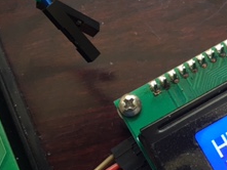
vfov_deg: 17.4
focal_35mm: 84
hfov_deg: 22.8
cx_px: 193
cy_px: 140
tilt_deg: -80.8
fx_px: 551
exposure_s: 1/30
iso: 64
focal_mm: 4.15
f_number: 2.2
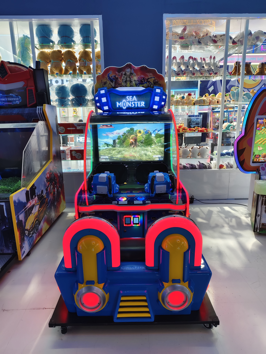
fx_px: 246
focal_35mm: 24
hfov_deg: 56.8
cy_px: 177
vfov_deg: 71.6
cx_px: 133
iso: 1364
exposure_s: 1/80
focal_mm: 5.56
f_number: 1.88
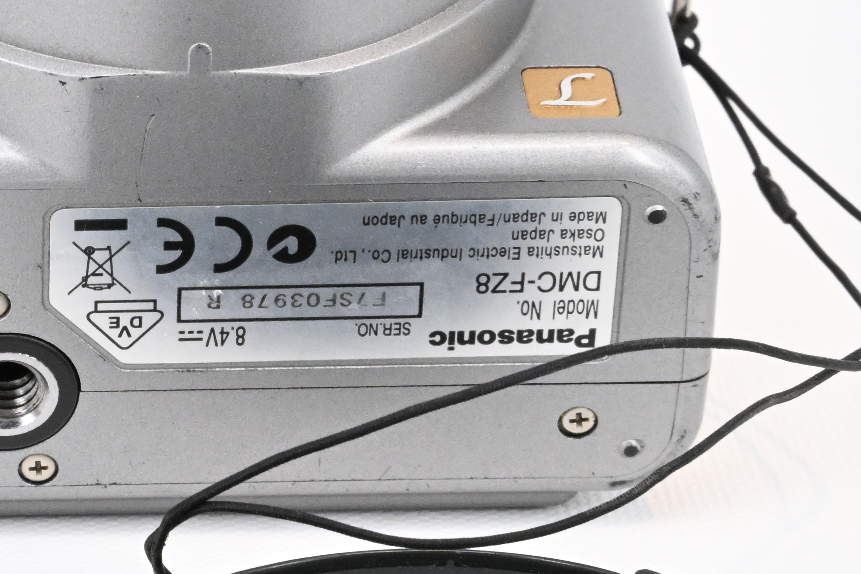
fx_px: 4711
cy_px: 207
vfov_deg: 7.0
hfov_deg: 10.4
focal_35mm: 197
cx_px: 23
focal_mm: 63
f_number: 16
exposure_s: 1/200
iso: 4000
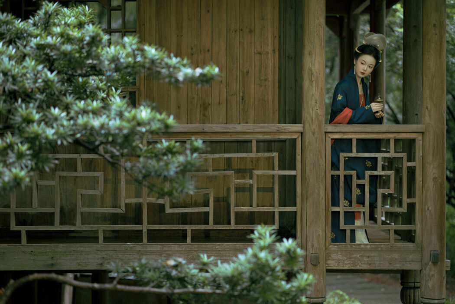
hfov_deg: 23.9
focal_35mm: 85
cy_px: 152
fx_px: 1074
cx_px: 228
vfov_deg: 16.1
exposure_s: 1/200
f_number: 1.8
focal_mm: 85
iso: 640
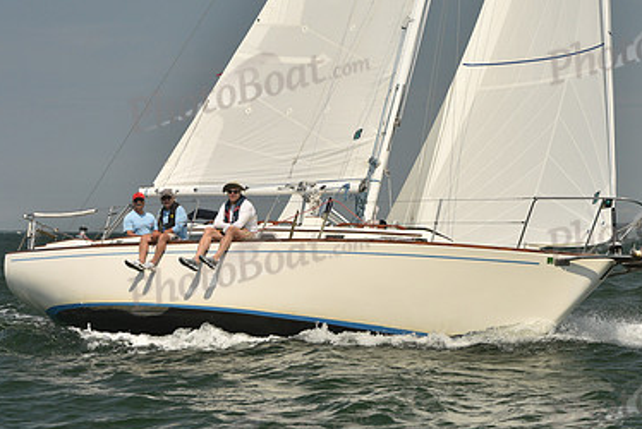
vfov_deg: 11.1
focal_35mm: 124
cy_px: 154
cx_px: 460
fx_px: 2213
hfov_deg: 16.4
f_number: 8
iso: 320
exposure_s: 1/1000
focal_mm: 80
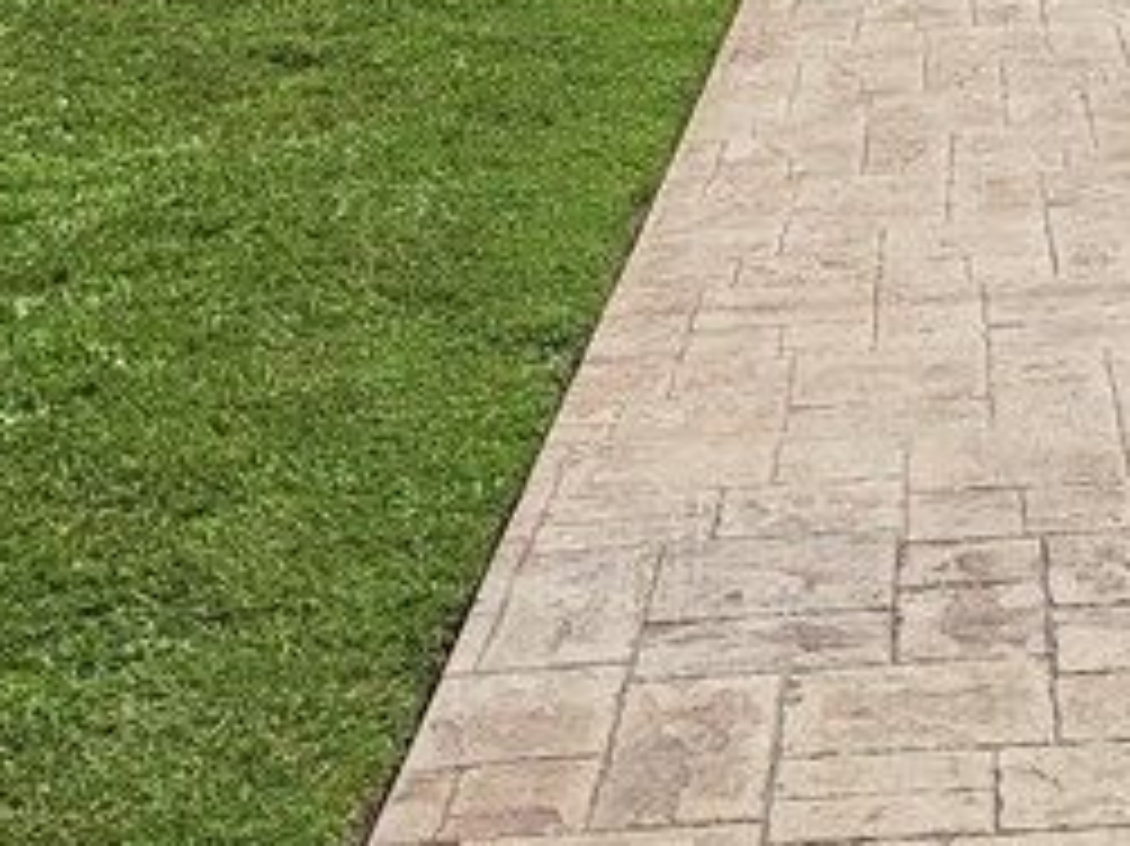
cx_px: 1062
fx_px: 3198
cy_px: 32
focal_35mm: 98
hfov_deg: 19.6
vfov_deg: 14.9
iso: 40
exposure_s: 1/3809
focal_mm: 5
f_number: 1.8
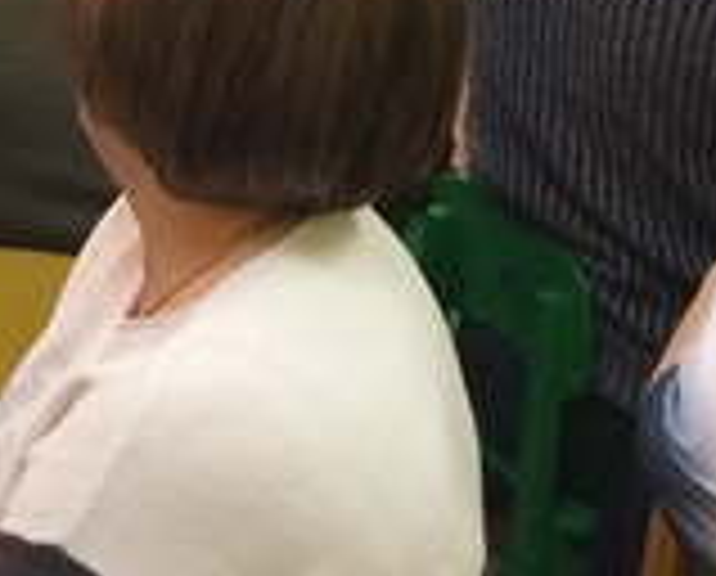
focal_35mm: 142
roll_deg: -2.5
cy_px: -302
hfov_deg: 12.4
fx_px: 3016
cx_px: -581
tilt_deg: -13.4
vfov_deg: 10.5
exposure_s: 1/33
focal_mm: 4.15
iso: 250
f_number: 2.2
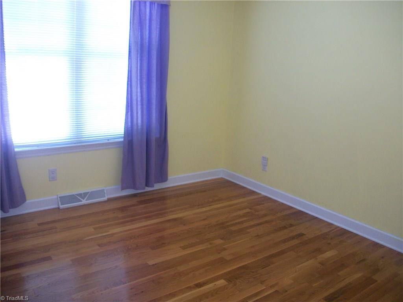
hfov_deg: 56.8
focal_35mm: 32
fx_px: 373
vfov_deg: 44.2
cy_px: 151
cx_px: 202
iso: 160
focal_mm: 5.7
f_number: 2.9
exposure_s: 1/30
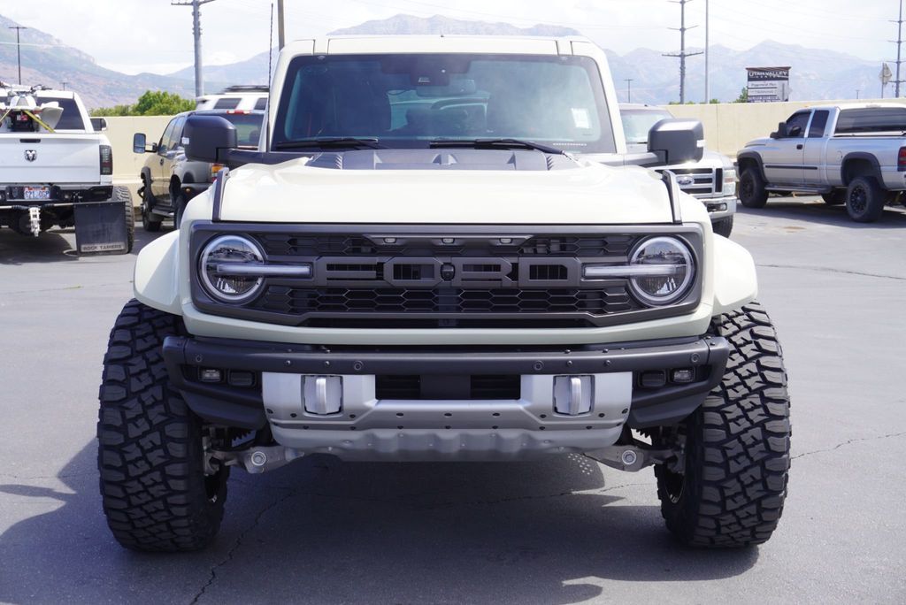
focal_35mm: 51
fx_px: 1284
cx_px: 453
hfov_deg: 38.9
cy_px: 302
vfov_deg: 26.5
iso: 100
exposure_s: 1/100
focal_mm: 34
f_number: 8
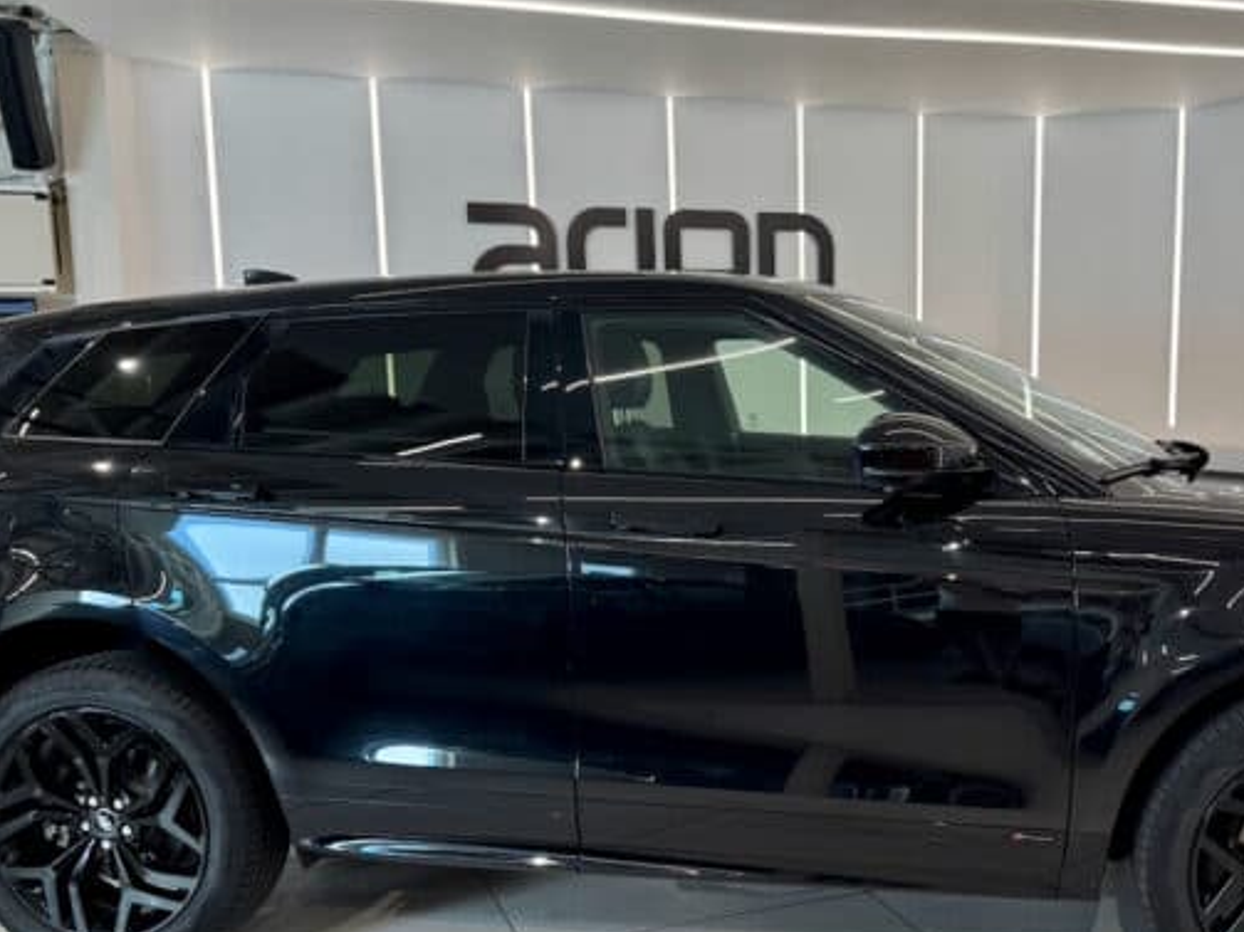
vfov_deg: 37.6
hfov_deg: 48.5
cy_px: 557
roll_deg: +0.5
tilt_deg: -8.1
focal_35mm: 38
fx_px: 1365
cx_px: 779
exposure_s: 1/100
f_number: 1.78
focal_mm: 6.76
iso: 125
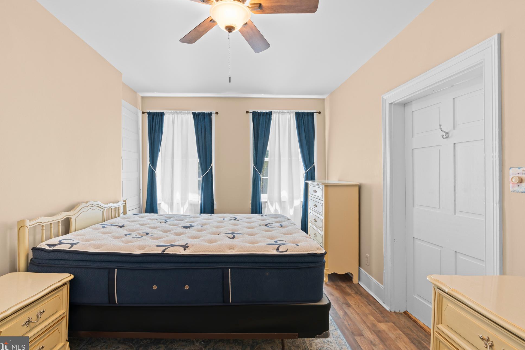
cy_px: 170
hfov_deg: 93.2
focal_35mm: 17
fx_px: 248
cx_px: 248
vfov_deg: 70.4
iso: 400
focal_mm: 16
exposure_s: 1/4
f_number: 8
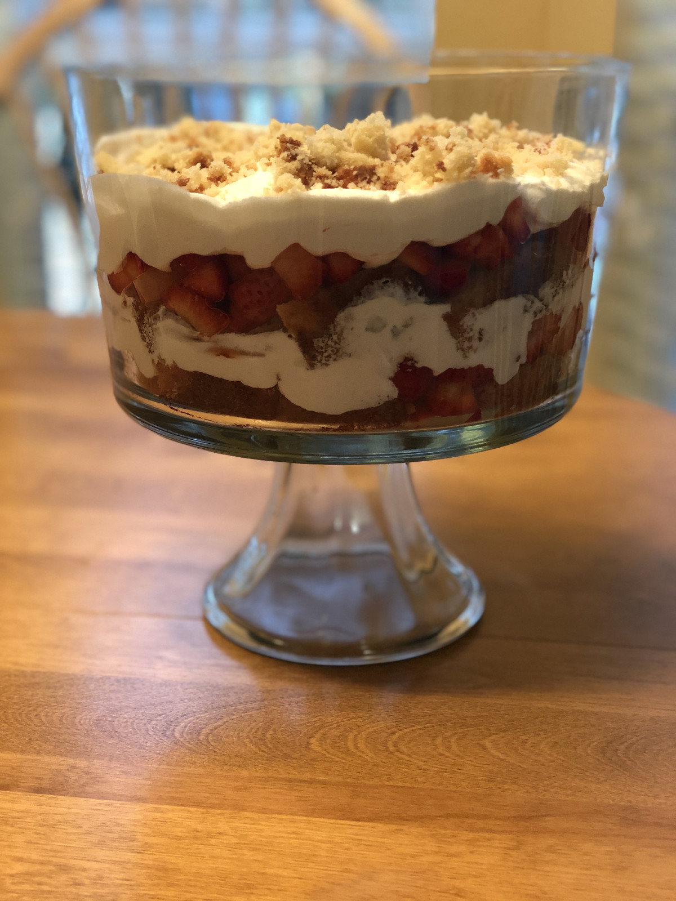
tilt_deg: -19.1
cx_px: 338
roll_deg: +0.0
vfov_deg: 36.8
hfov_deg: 28.0
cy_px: 450
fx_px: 1354
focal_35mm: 52
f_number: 2.4
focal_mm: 6
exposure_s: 1/30
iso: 100
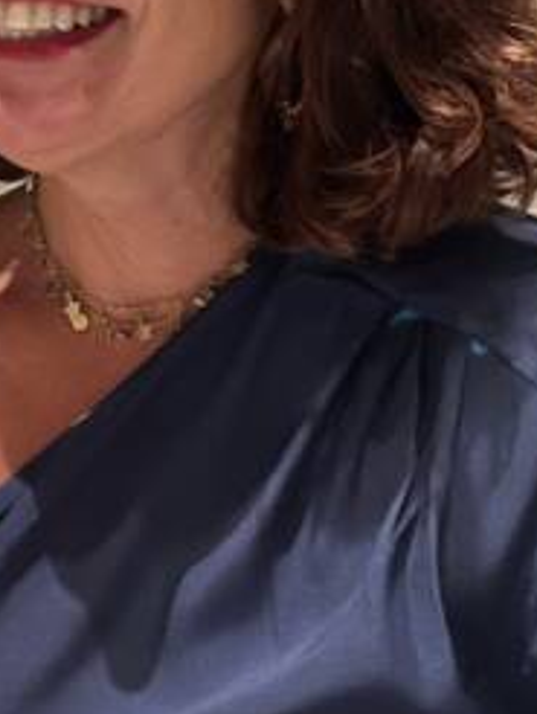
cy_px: 456
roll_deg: +1.6
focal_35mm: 95
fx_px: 1962
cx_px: -19
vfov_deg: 20.6
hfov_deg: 15.3
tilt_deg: -13.7
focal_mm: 5.1
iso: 1000
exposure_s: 1/24
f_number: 1.6
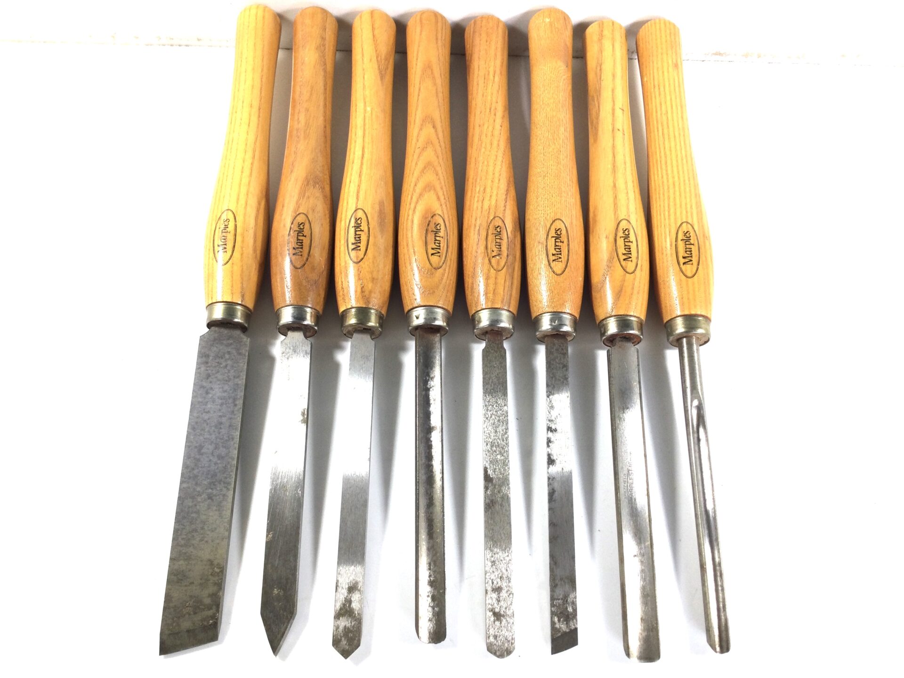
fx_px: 810
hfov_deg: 58.4
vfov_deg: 45.4
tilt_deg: -63.0
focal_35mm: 31
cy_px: 339
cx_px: 452
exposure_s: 1/50
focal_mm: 3.3
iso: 25
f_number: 2.4
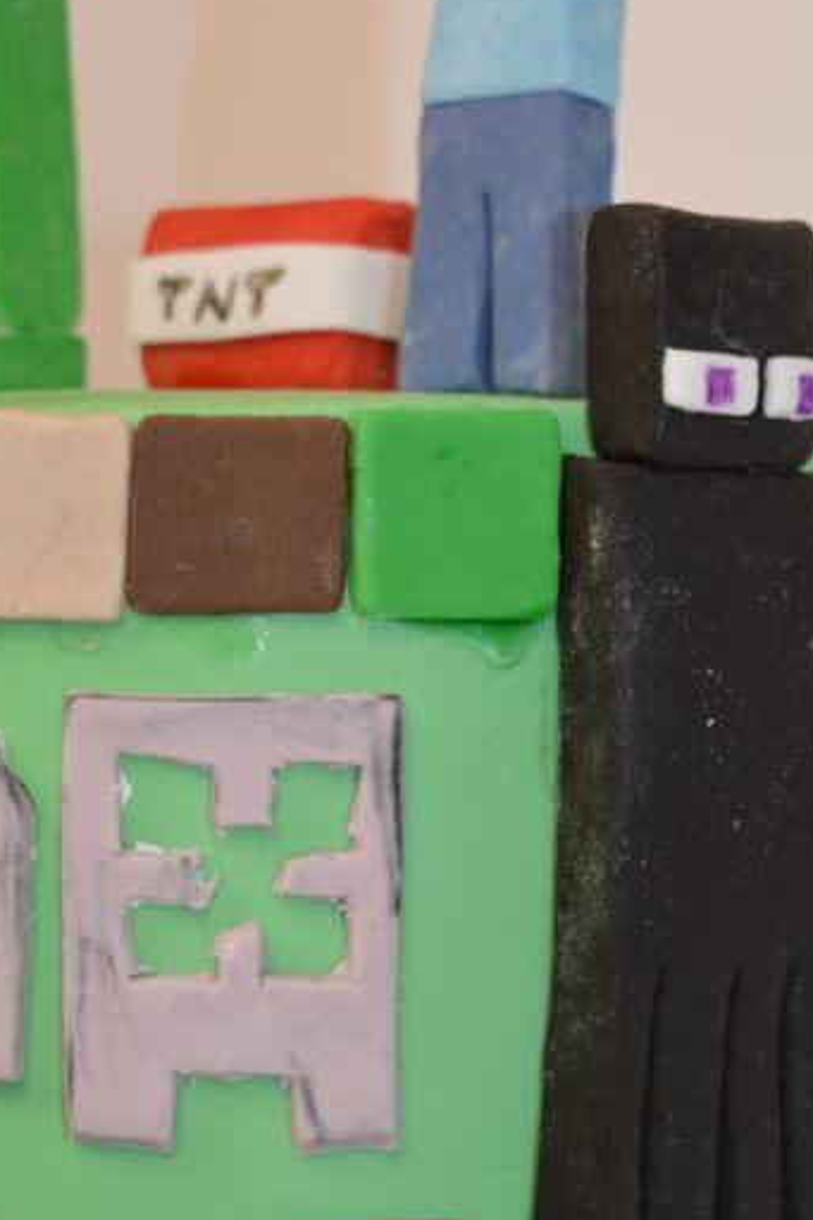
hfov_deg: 14.2
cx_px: 607
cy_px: 593
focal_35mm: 96
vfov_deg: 21.2
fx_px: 3254
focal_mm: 32
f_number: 4.5
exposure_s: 1/125
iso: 250
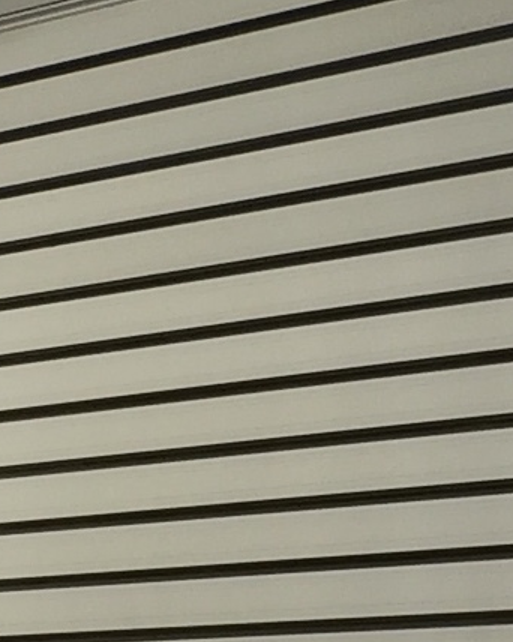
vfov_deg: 8.9
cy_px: 466
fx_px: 4102
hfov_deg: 7.2
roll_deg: -0.6
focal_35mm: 216
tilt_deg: +4.7
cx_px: 338
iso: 32
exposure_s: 1/40
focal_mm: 4.15
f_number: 2.2
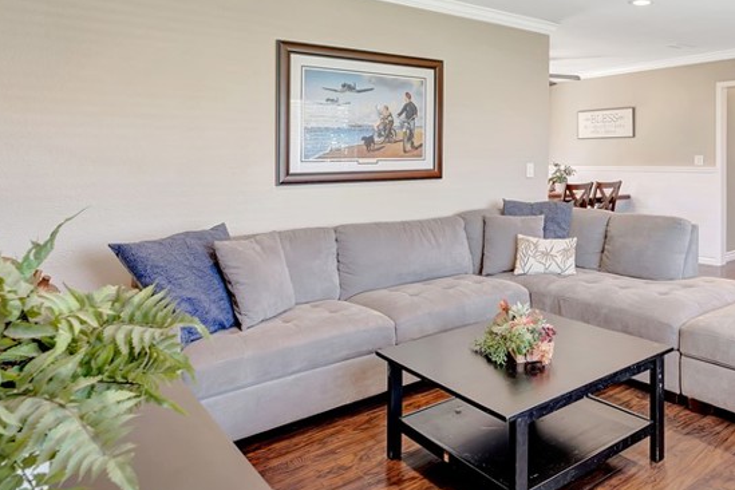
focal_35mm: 28
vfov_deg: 45.5
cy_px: 152
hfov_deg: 61.1
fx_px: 572
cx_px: 569
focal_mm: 10
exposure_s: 1/6
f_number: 5.6
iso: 100
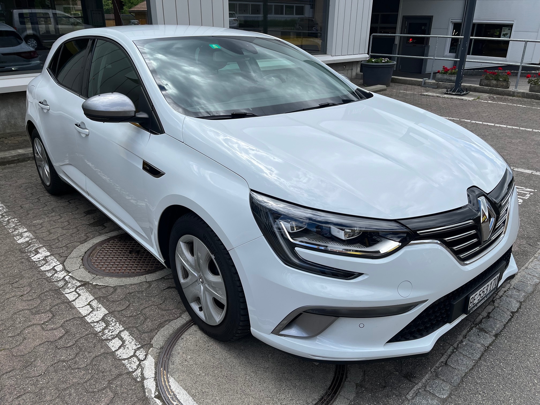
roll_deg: -0.2
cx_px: 270
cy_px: 202
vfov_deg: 53.1
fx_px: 406
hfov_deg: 67.3
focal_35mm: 26
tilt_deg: -24.8
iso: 50
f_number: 1.6
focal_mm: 5.1
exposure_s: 1/3623
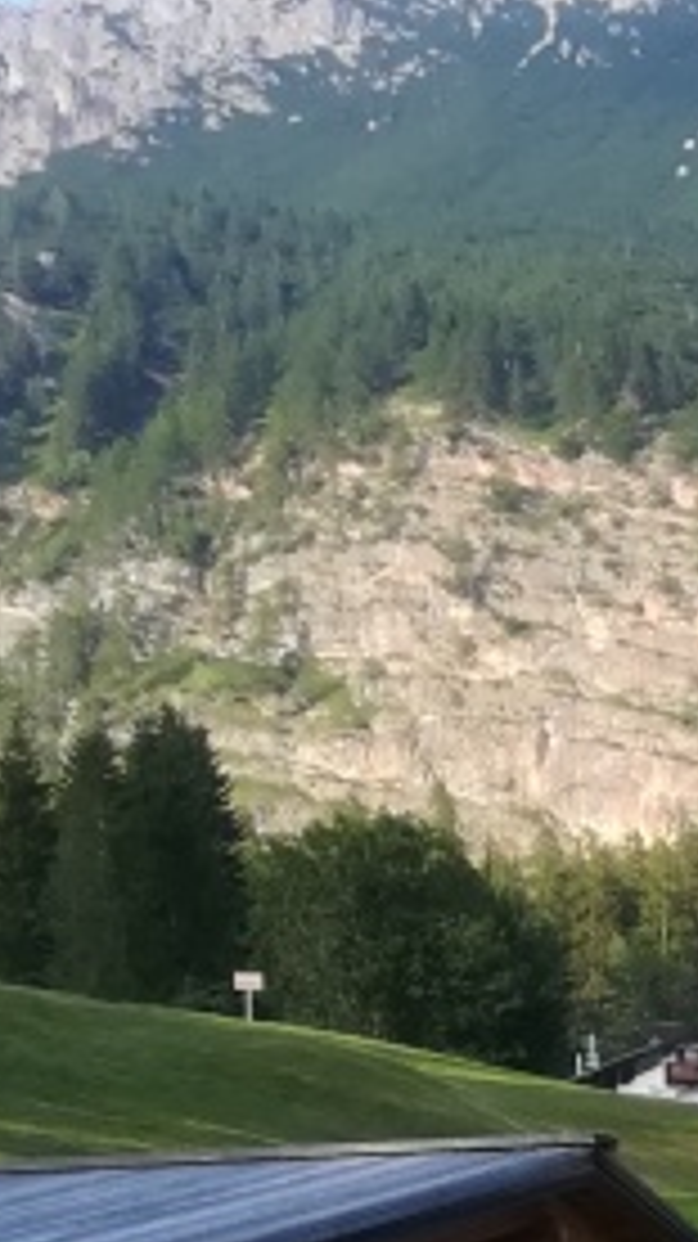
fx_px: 3459
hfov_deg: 10.4
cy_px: 1575
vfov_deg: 19.0
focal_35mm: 105
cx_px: 1513
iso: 50
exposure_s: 1/163
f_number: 2.2
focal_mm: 3.83
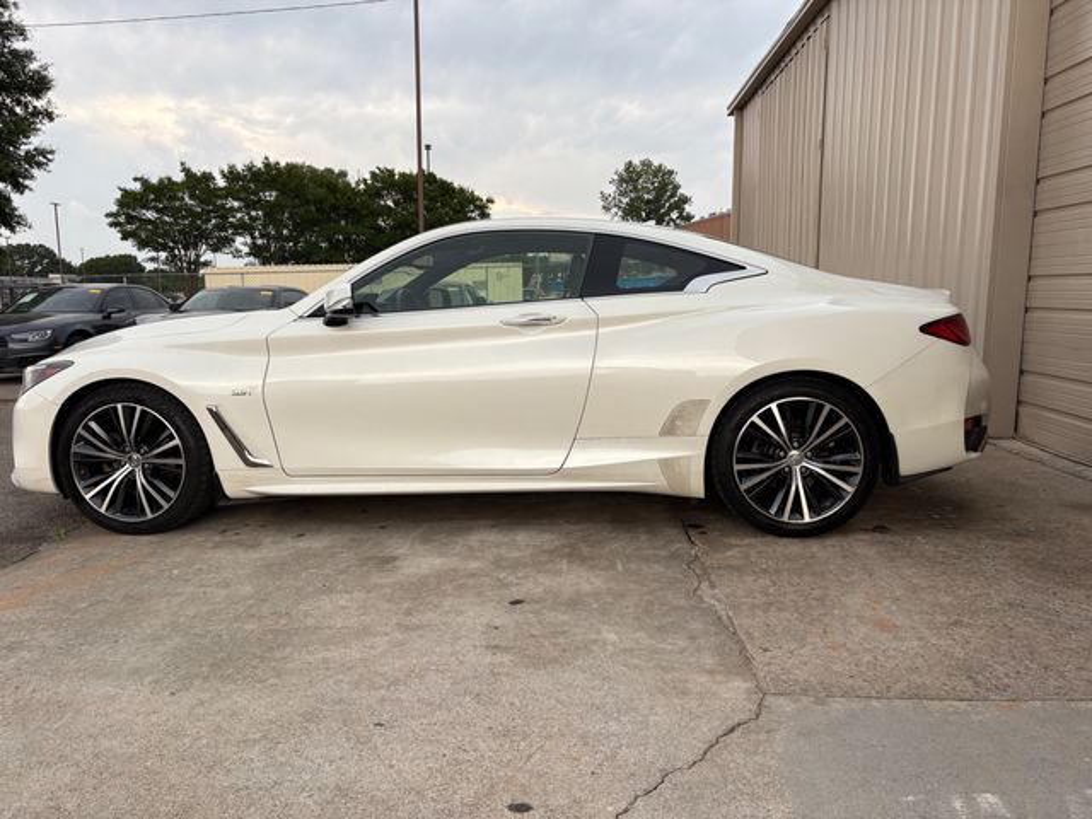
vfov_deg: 53.1
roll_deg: +0.4
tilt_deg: -8.9
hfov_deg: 67.3
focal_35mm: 26
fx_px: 820
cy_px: 410
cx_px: 546
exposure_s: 1/557
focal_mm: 5.96
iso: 50
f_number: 1.6
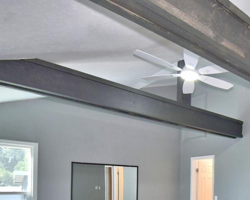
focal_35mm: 32
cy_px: 184
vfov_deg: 41.7
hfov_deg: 48.6
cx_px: 234
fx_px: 237
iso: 320
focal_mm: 10
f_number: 4.5
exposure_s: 1/30
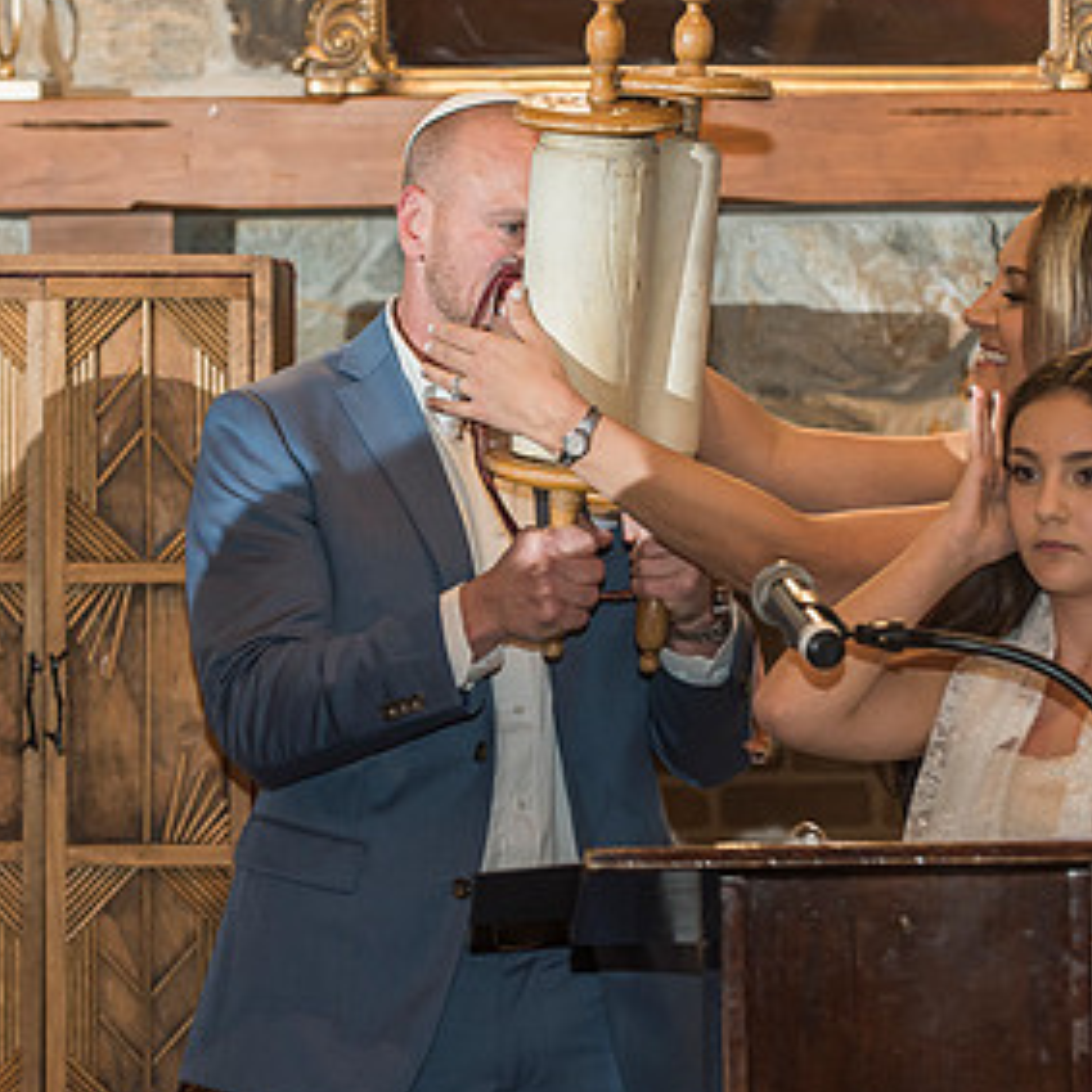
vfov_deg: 9.6
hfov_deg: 9.6
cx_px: 525
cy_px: 504
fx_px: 6531
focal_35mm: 183
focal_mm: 105
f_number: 3.5
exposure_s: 1/125
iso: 800
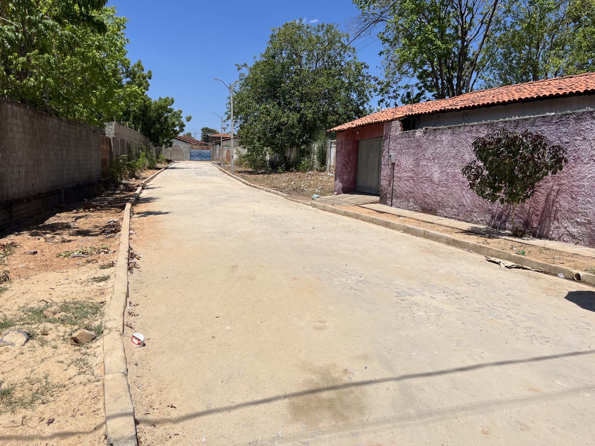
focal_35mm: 26
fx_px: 447
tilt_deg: -8.1
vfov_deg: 53.1
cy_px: 223
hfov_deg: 67.3
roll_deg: -2.0
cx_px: 298
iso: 50
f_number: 1.6
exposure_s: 1/7353
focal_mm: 5.1
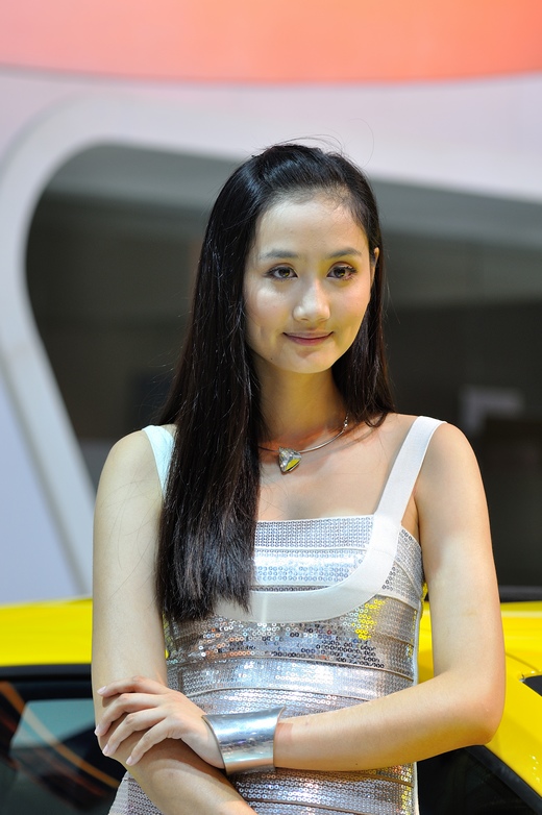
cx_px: 271
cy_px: 408
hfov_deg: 8.3
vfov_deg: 12.5
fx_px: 3733
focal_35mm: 165
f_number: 2.8
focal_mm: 110
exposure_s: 1/100
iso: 200
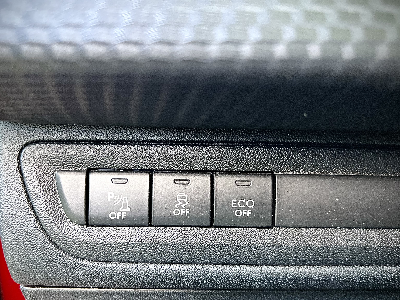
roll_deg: -1.9
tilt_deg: -34.9
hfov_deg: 53.9
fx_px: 393
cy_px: 169
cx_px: 192
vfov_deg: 41.7
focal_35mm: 34
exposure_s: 1/60
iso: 320
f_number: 1.5
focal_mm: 5.7
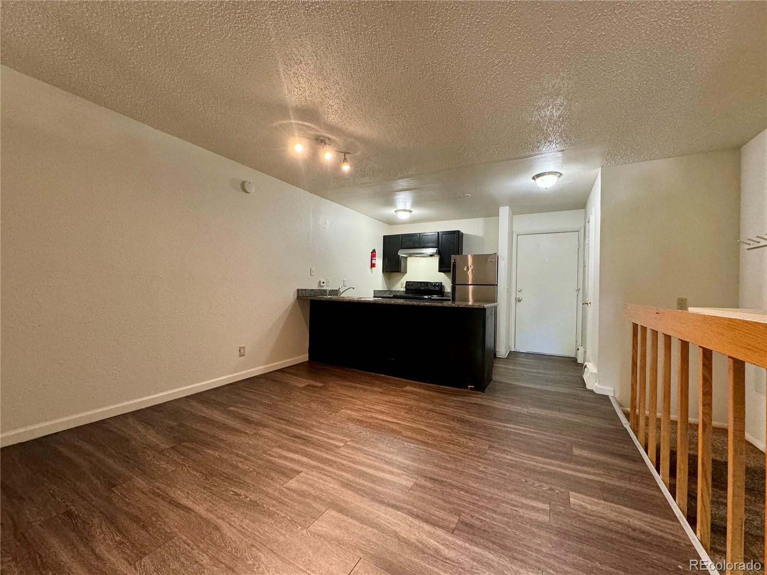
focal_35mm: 14
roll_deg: -2.2
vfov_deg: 85.7
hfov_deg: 102.1
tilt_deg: -0.7
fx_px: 310
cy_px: 288
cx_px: 384
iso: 500
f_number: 2.2
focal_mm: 2.22
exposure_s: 1/60
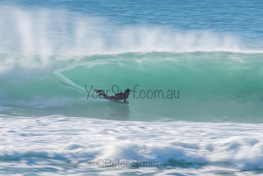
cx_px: 132
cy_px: 88
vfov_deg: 2.2
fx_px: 4475
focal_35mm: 612
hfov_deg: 3.4
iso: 64
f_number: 25
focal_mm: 500
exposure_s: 1/30
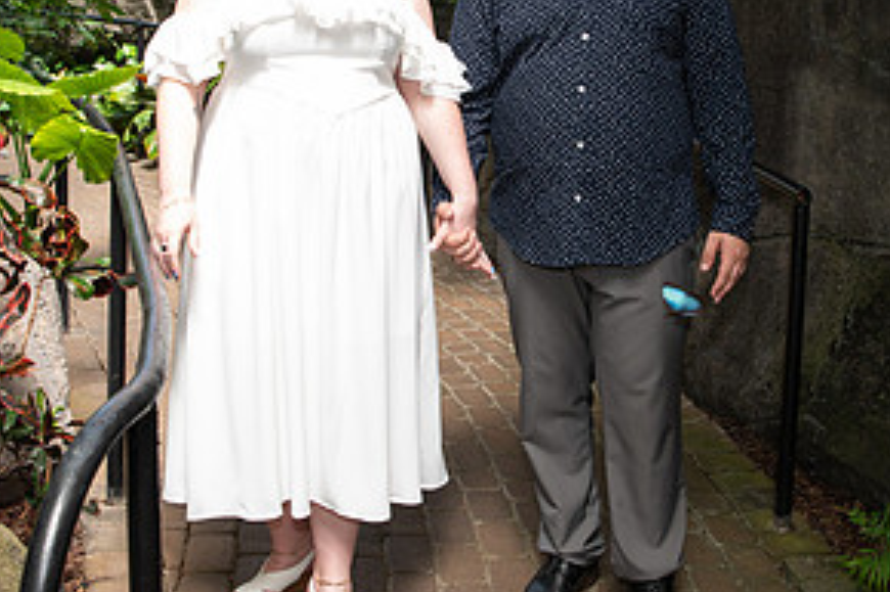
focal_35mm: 48
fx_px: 1186
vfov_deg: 27.7
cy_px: 163
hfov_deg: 41.1
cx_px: 497
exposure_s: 1/125
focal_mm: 24
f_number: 3.5
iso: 250
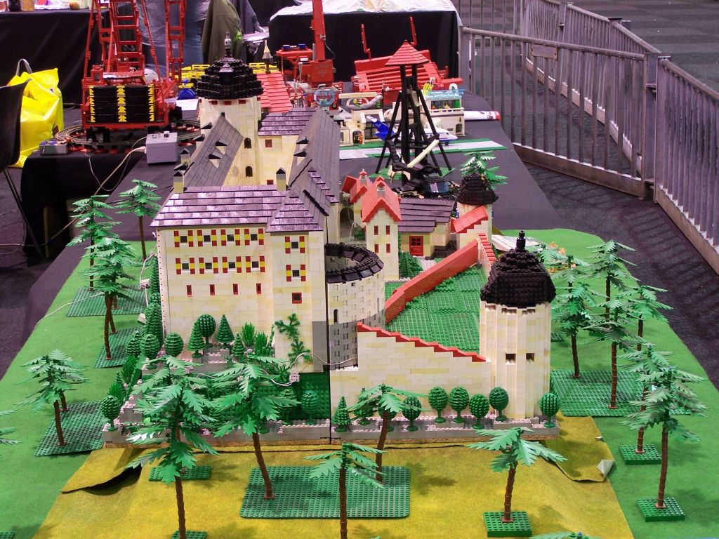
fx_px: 1392
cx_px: 360
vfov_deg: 21.9
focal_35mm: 67
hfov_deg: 29.0
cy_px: 270
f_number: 3.2
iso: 80
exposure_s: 1/2
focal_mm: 11.1
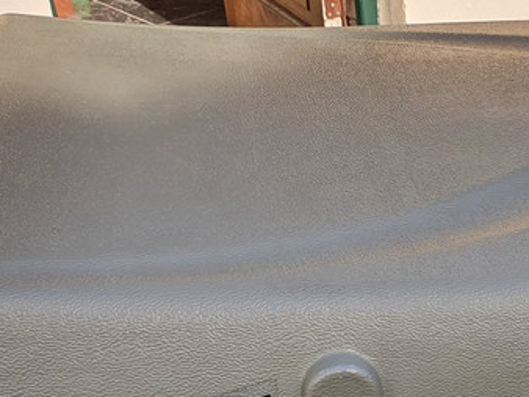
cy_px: 425
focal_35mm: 82
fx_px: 1254
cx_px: 646
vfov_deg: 17.5
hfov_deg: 21.9
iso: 50
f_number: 2.4
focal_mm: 4.3
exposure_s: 1/444
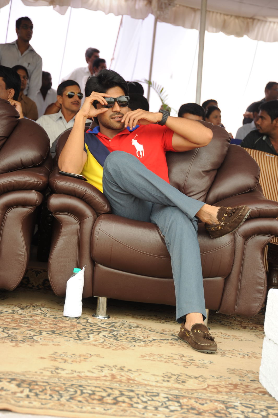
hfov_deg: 16.6
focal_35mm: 82
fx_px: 951
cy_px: 209
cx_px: 139
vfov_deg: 24.8
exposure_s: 1/125
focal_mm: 82
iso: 500
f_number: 6.3
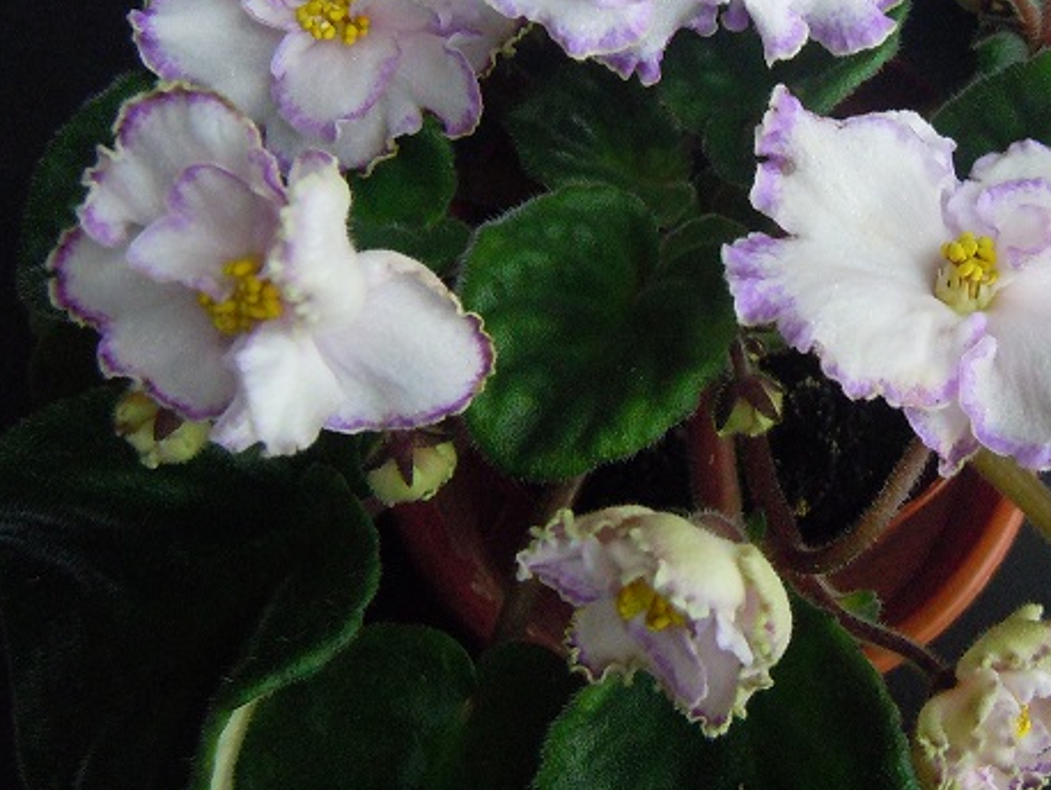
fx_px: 1610
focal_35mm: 53
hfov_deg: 35.7
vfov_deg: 26.8
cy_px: 122
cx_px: 723
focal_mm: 5.4
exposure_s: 1/125
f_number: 3.5
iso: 640
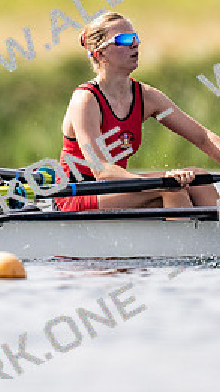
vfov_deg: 1.0
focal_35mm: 2091
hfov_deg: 0.6
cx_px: 88
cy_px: 122
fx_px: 21727
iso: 200
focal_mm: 600
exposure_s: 1/2500
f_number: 4
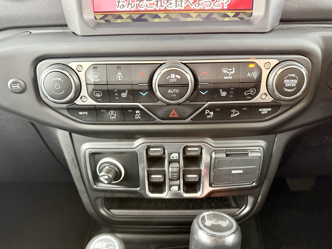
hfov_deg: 71.6
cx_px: 166
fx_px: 230
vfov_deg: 56.8
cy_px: 124
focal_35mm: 24
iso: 800
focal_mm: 6.76
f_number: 1.78
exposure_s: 1/52
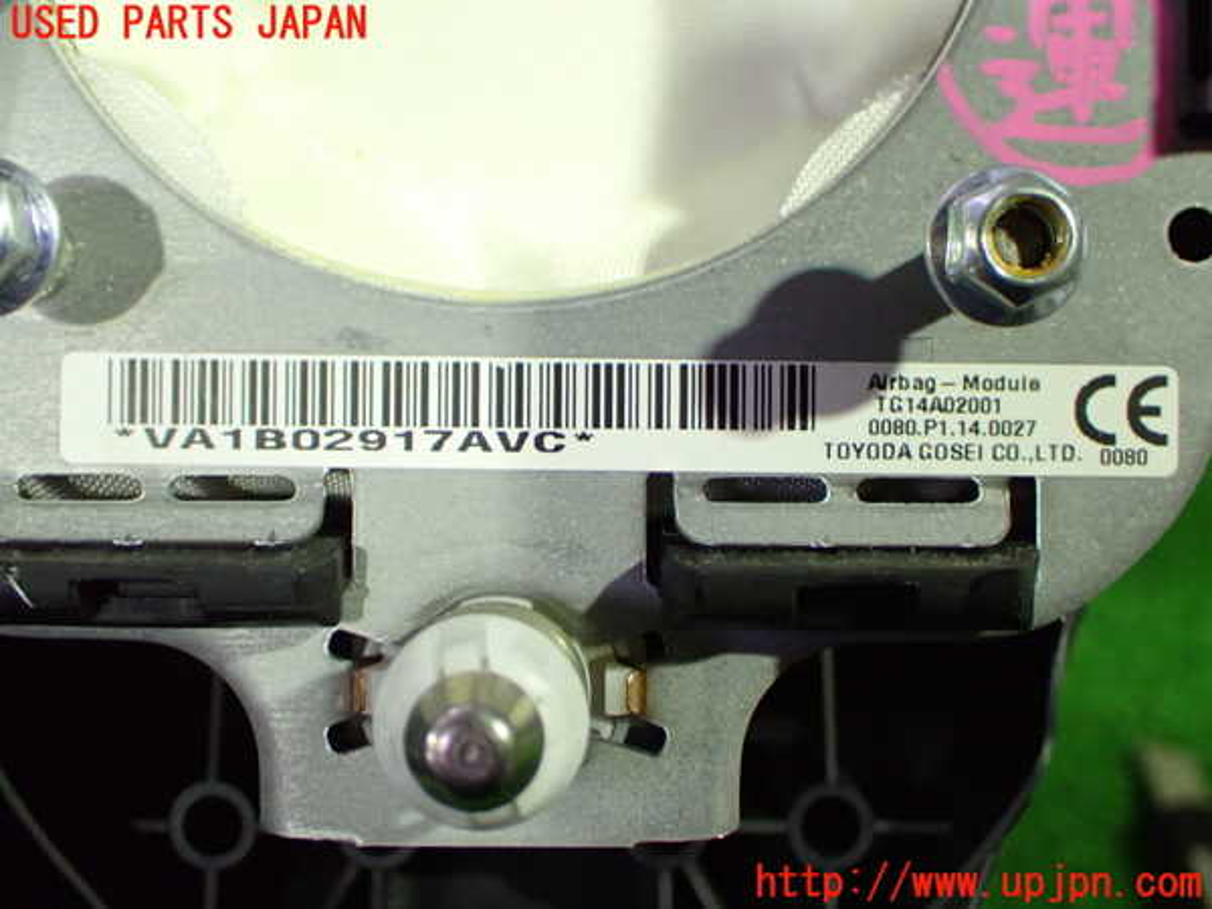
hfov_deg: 42.9
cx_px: 606
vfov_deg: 32.9
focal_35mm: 44
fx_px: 1541
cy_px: 454
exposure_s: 1/40
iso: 1000
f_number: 2.9
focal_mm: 7.84
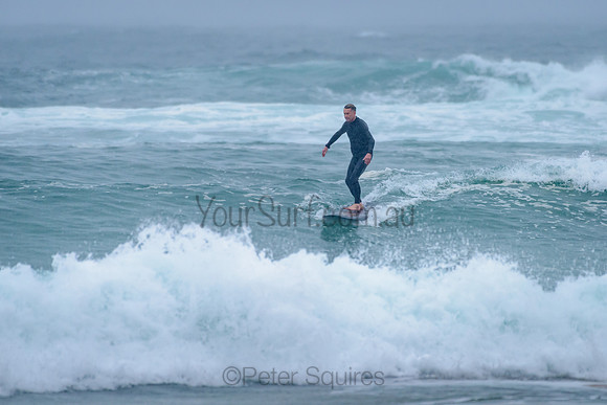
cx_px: 343
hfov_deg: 3.4
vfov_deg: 2.2
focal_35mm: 613
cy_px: 179
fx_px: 10342
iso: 1100
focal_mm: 500
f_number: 5.6
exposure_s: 1/1000
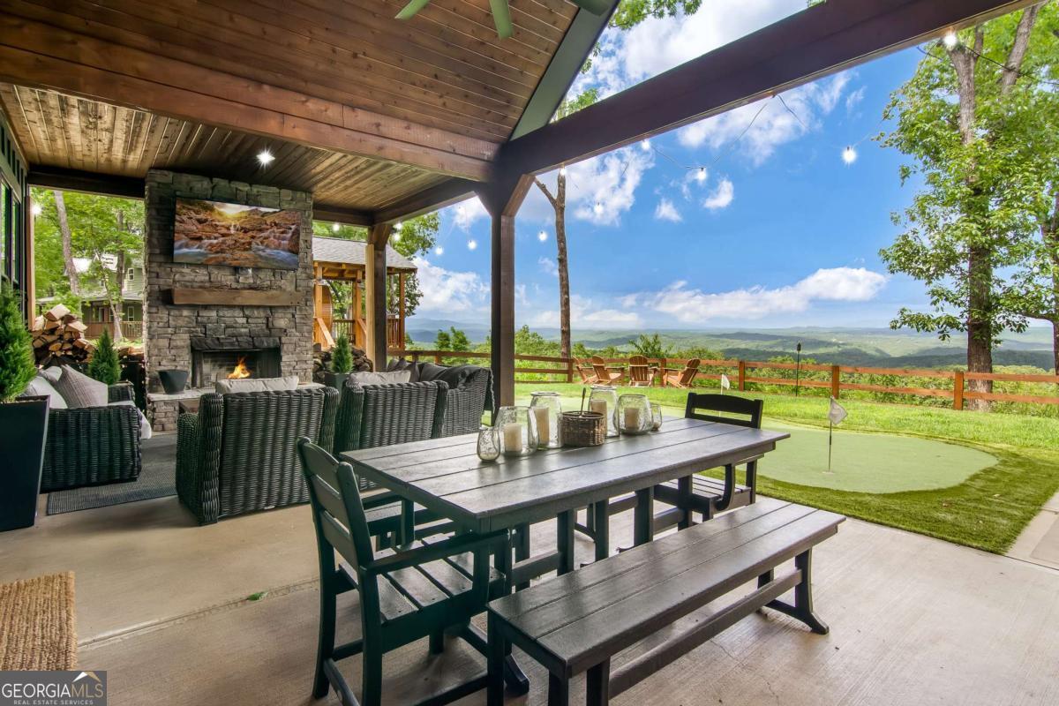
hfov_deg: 95.0
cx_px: 530
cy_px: 353
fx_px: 485
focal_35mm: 16
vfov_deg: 72.1
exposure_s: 1/125
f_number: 9
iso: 400
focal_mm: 11
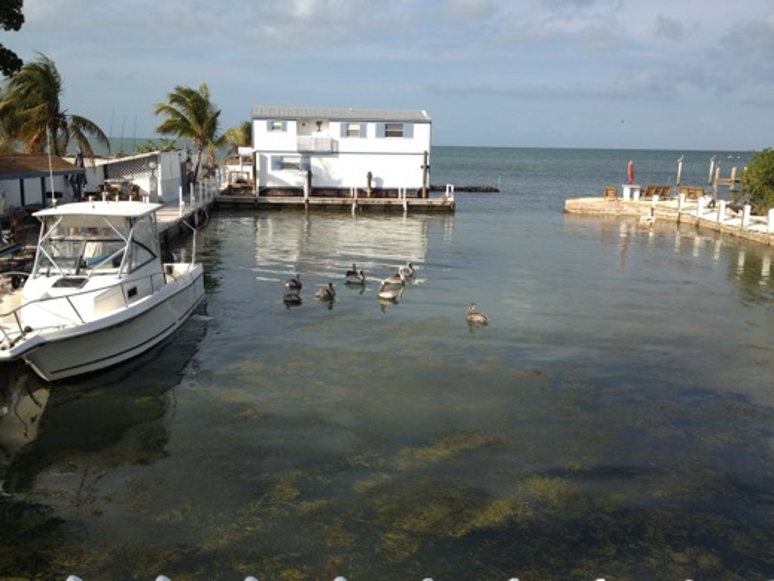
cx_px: 387
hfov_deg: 52.6
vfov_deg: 40.7
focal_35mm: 35
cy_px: 290
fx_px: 783
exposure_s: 1/1416
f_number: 2.4
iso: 64
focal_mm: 4.28
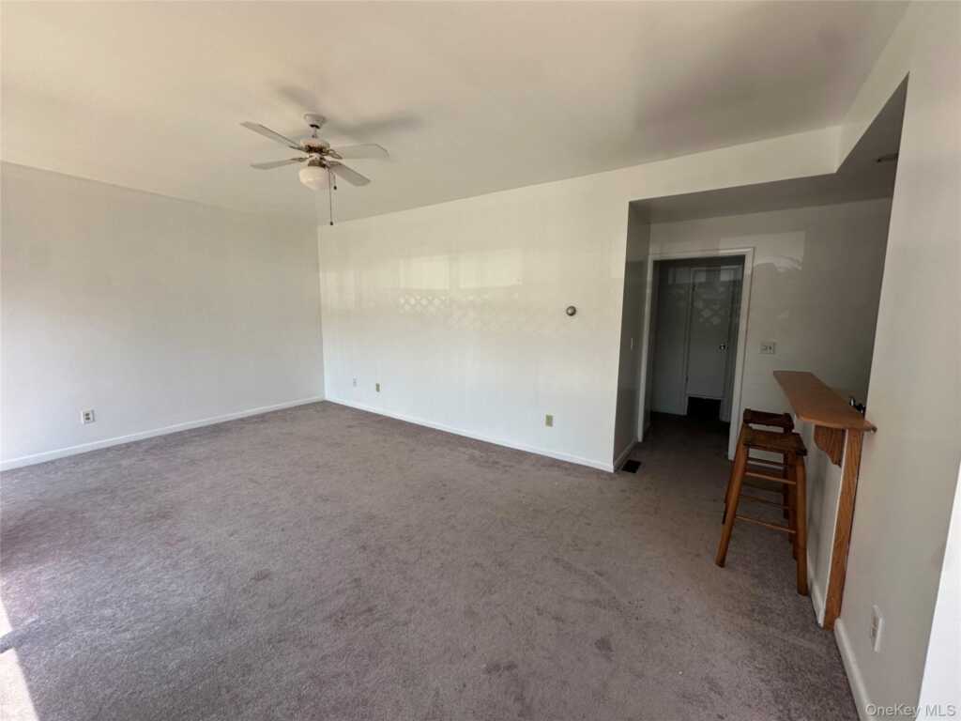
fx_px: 389
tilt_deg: -5.4
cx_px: 480
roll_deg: -2.3
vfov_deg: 85.7
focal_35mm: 14
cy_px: 360
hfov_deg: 102.1
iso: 40
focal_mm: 2.22
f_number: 2.2
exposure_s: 1/144
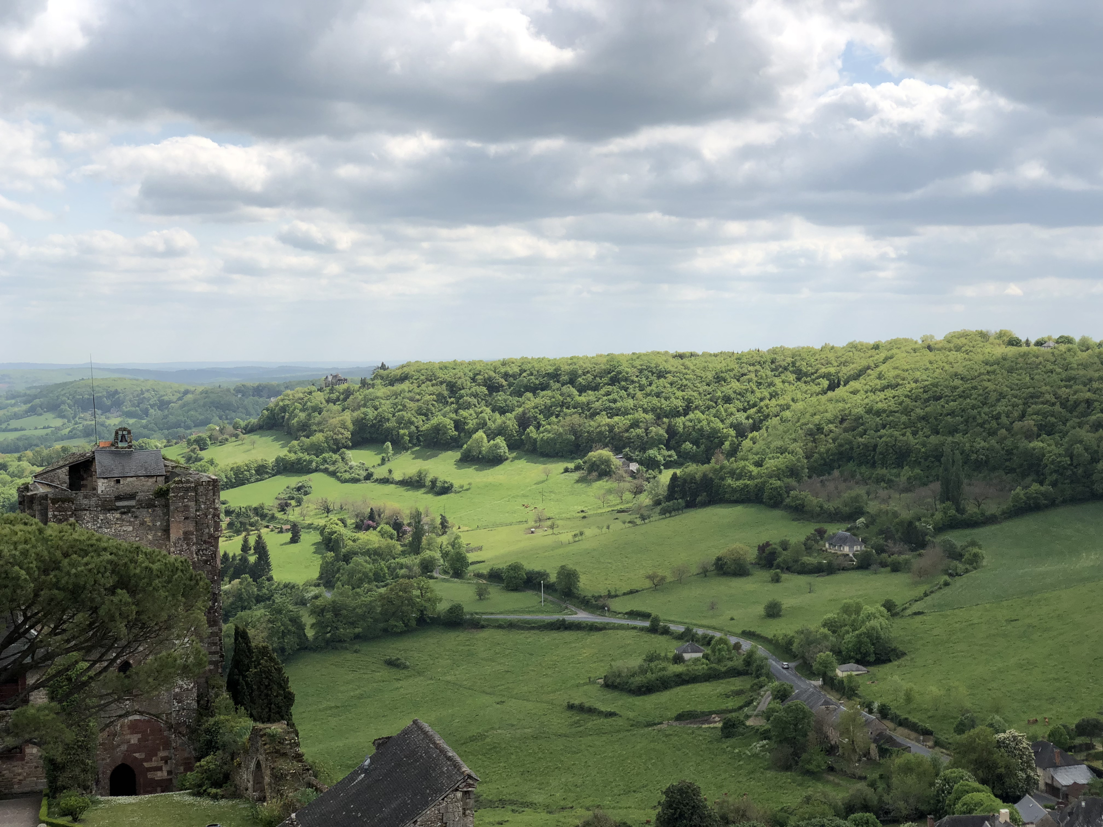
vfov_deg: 28.0
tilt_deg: -1.2
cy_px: 414
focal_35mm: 52
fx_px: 1657
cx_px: 552
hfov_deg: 36.8
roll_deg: +1.4
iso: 16
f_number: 2.4
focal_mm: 6
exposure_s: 1/1453
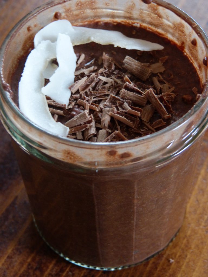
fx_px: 681
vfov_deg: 23.0
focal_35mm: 85
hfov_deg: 17.4
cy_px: 138
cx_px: 104
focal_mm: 14.5
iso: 400
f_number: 3.4
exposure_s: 1/6
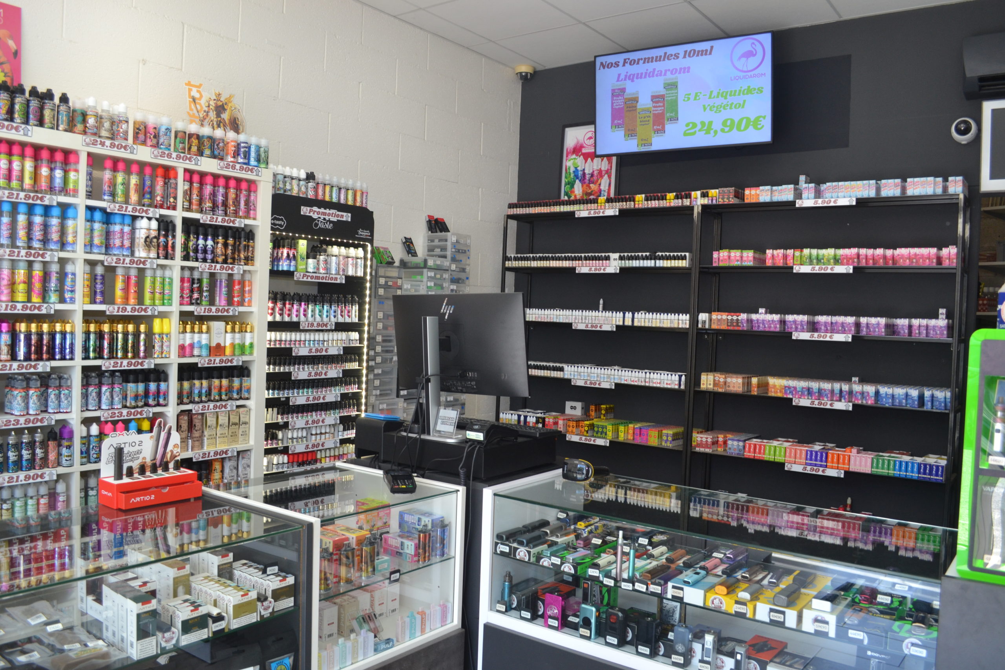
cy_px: 335
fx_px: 754
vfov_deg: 47.9
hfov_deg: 67.4
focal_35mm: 27
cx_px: 502
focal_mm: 18
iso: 400
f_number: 5
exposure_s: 1/100
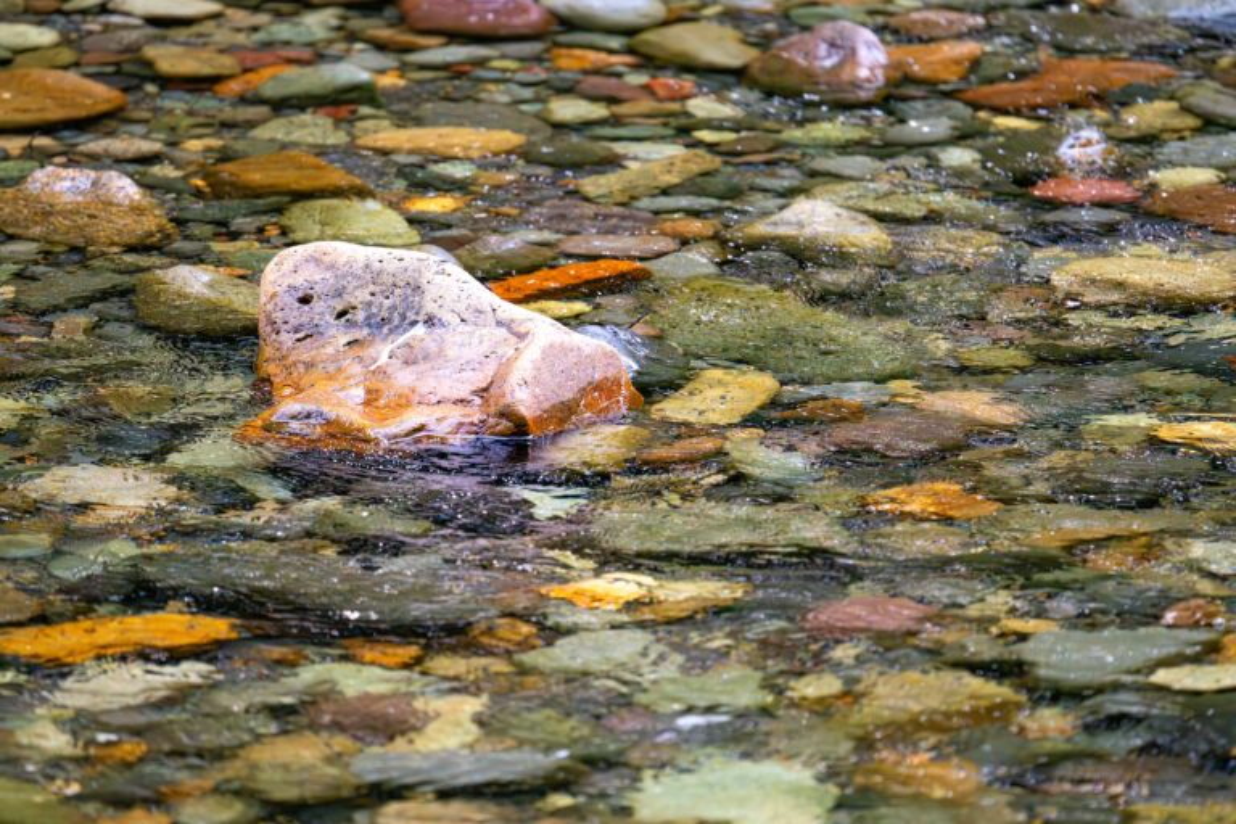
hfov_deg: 2.6
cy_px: 412
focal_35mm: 800
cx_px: 618
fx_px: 27465
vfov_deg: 1.7
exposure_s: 1/1600
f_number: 6.3
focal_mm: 800
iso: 5600
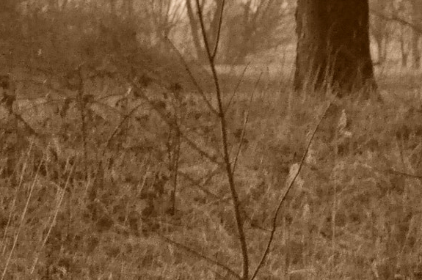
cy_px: -216
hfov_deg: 6.1
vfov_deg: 4.1
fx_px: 3876
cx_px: 672
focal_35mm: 331
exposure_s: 1/6
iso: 3200
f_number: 8
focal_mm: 62
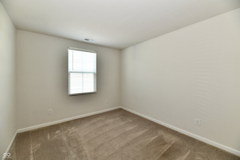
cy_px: 80
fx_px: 93
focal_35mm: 14
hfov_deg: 104.3
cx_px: 120
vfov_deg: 81.2
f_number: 6.3
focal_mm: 14
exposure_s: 1/60
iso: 640
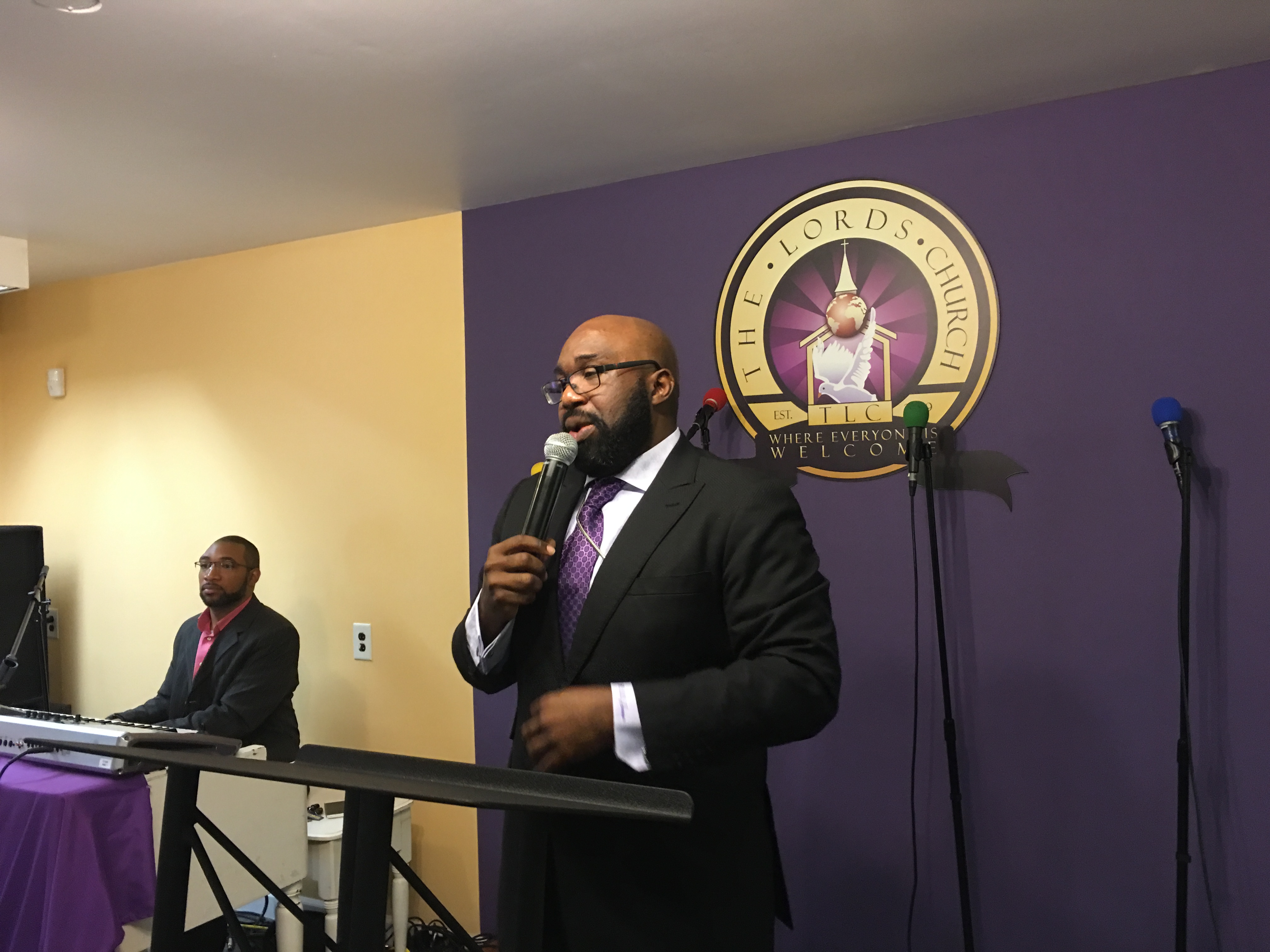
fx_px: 1064
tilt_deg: -0.4
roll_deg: +2.1
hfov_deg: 61.7
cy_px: 476
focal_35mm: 29
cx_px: 635
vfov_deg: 48.2
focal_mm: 4.15
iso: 80
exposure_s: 1/10
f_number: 2.2
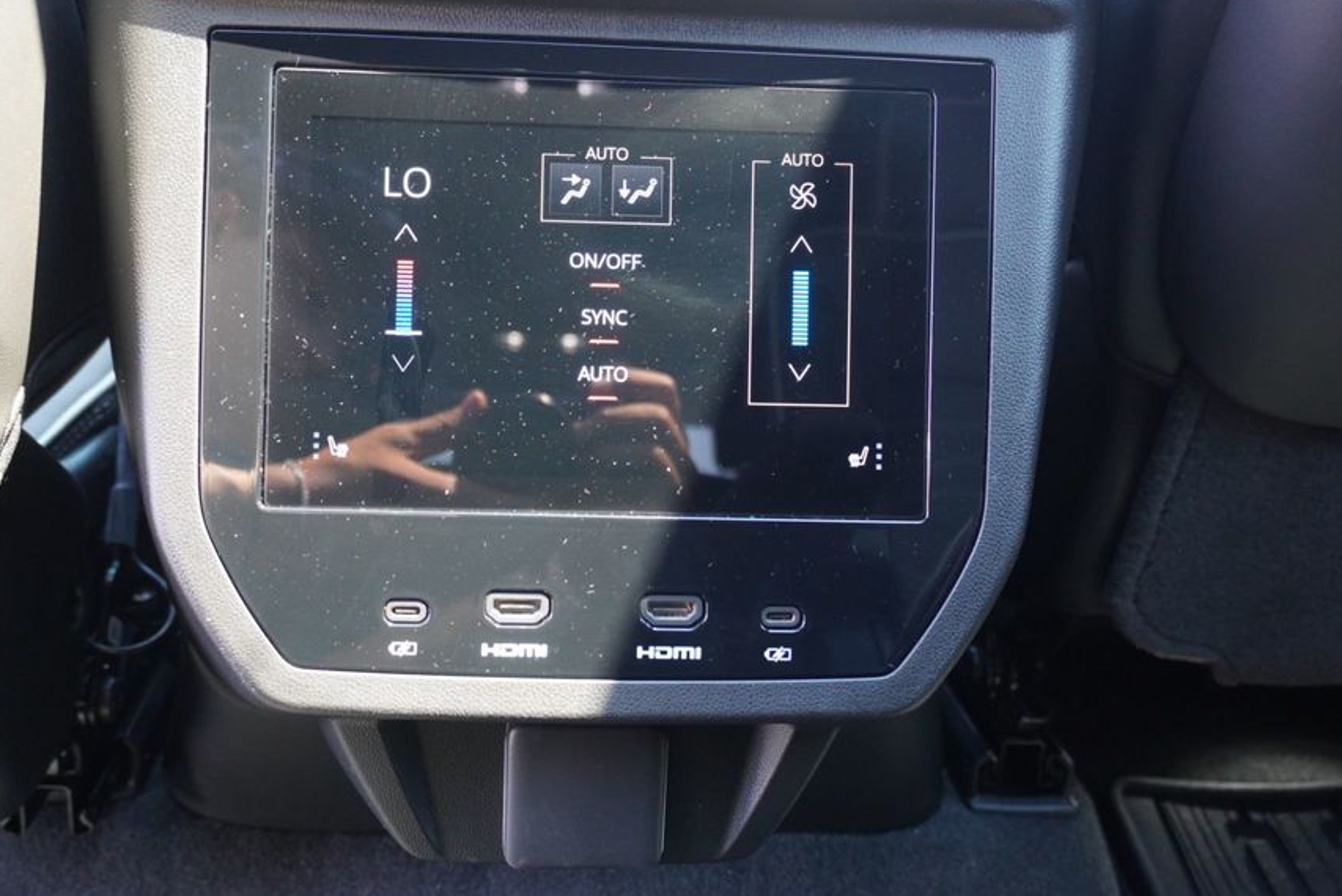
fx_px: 1343
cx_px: 620
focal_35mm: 36
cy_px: 429
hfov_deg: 53.0
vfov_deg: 36.9
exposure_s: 1/60
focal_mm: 20
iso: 1250
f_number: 4
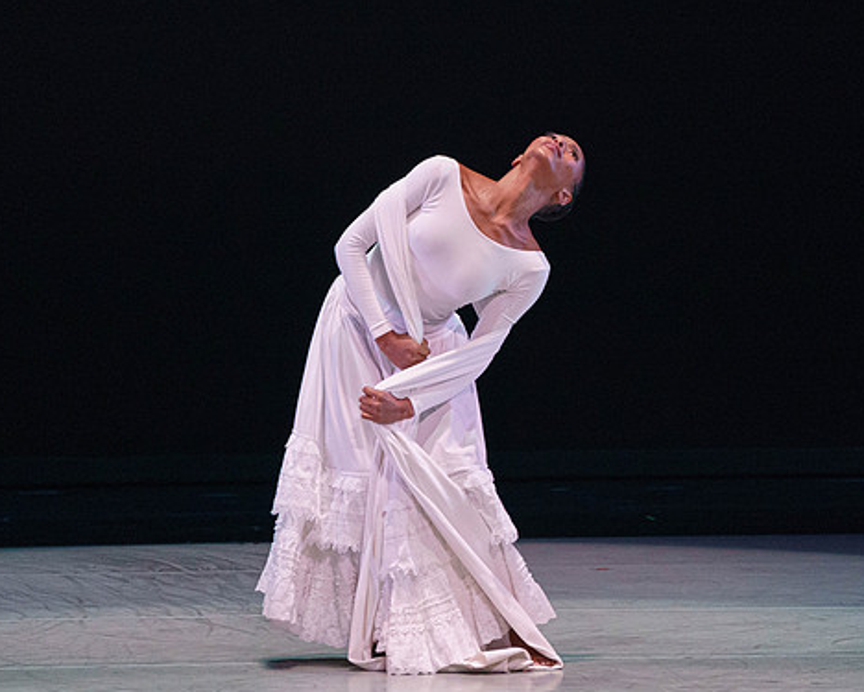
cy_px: 310
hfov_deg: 3.2
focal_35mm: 607
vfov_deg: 2.6
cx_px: 507
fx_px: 15531
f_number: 6.3
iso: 5000
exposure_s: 1/400
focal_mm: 400
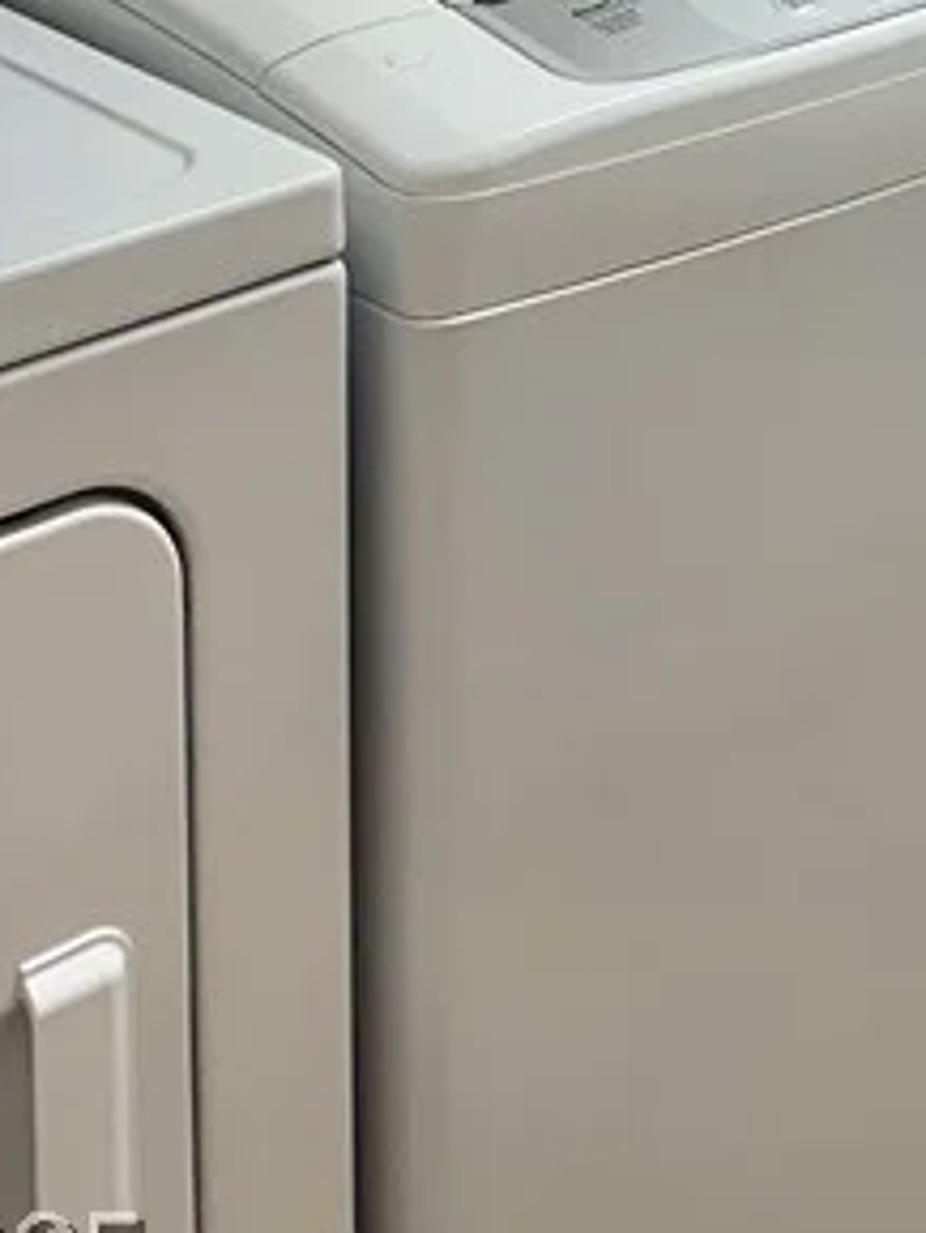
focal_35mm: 85
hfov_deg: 16.4
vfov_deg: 19.1
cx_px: 1208
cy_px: -802
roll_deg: -0.9
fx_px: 3030
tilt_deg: -0.1
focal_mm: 6.86
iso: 80
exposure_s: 1/120
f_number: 1.78
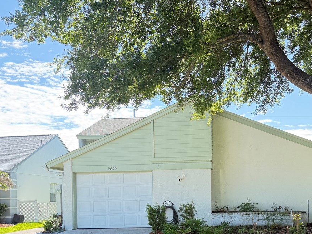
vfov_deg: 31.8
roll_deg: +1.0
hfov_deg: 42.8
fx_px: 397
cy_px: 196
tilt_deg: +1.5
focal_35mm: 44
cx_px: 181
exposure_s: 1/507
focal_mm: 6.76
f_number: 1.78
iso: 100
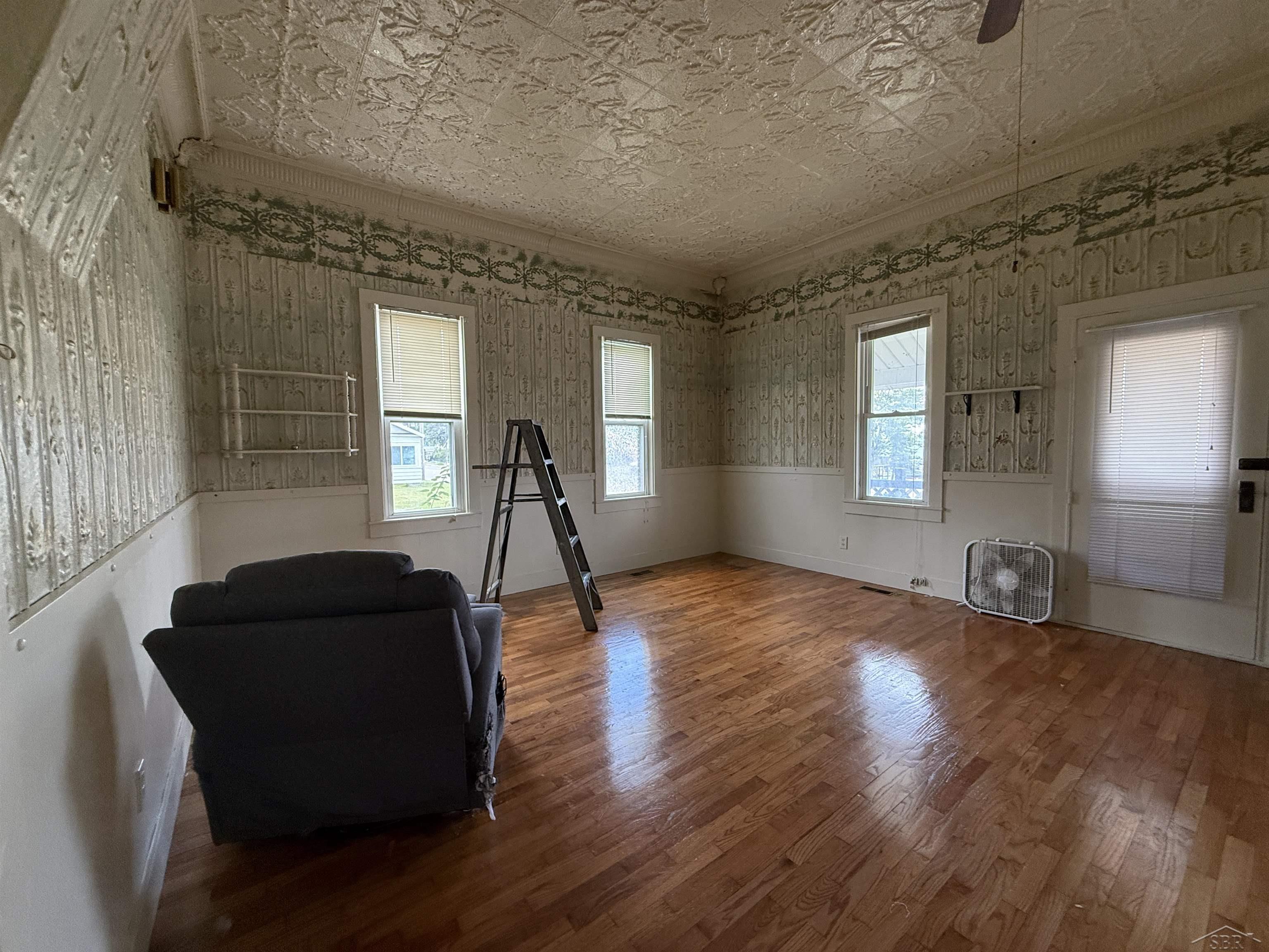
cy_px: 476
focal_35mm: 14
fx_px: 513
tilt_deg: -2.3
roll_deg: +1.2
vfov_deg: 85.7
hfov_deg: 102.1
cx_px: 634
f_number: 2.2
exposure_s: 1/99
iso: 250
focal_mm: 2.22
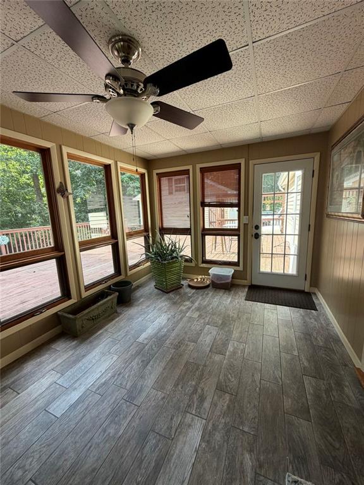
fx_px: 196
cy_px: 242
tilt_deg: -8.5
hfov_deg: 85.7
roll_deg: +1.2
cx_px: 182
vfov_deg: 102.1
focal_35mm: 14
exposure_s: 1/121
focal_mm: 2.22
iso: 80
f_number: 2.2
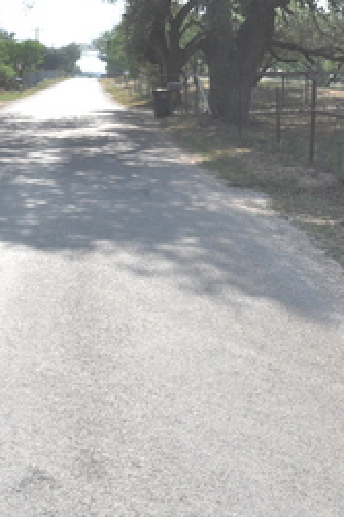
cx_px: 44
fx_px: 904
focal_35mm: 63
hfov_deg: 21.1
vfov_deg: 31.5
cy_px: 154
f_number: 10
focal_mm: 22
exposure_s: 1/400
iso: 200
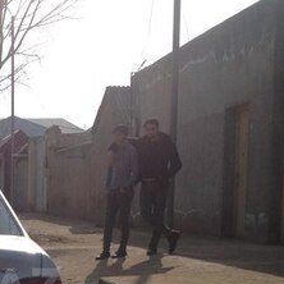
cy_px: 287
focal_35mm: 92
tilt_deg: -6.9
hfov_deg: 17.8
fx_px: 854
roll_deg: +0.2
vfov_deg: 18.4
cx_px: -70
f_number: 2.4
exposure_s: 1/3067
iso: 50
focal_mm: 4.28
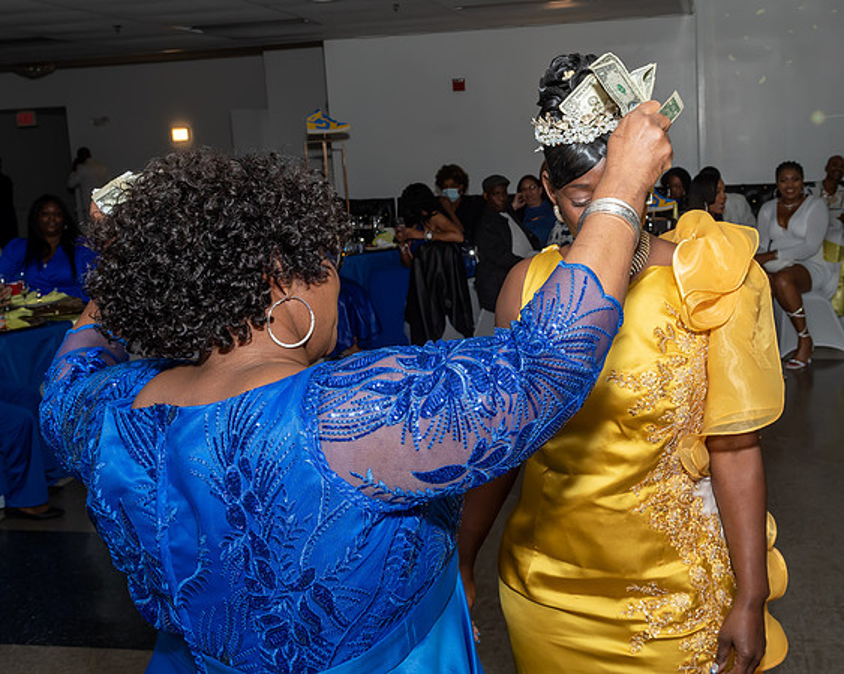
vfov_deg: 39.1
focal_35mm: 38
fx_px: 946
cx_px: 539
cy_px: 276
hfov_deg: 47.5
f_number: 6.3
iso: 500
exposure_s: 1/250
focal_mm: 19
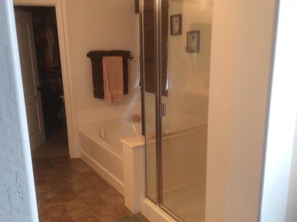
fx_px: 274
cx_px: 148
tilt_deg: -14.7
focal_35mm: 32
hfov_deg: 56.9
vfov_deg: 44.1
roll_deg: +1.9
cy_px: 111
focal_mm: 3.3
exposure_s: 1/24
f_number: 2.4
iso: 32
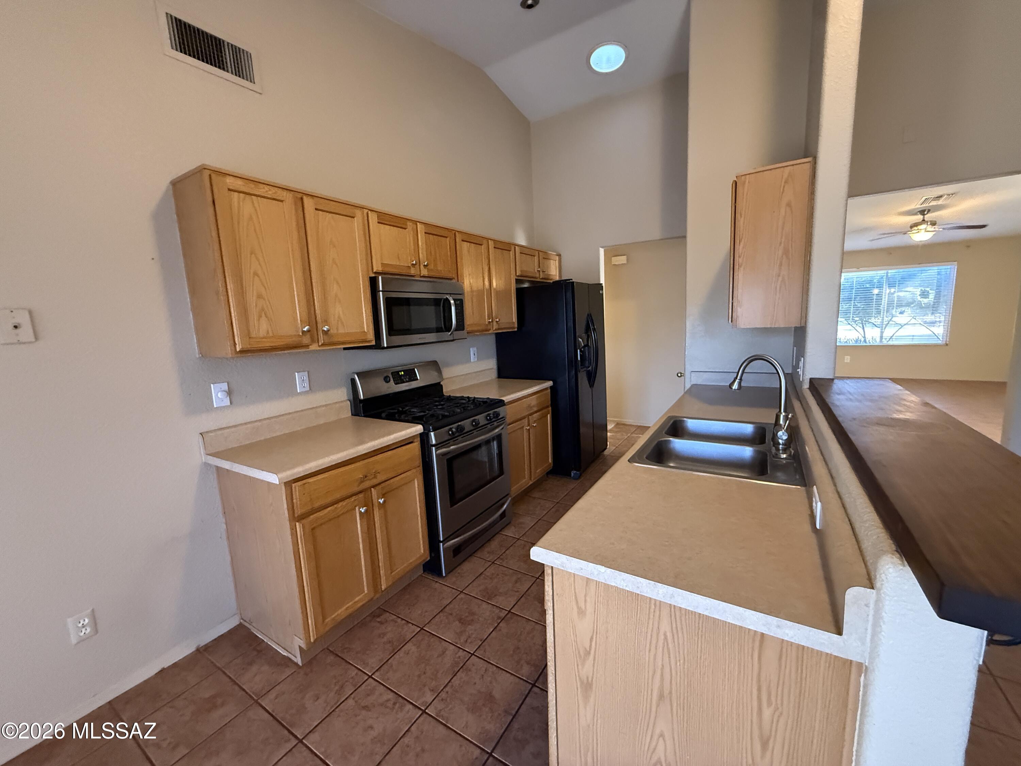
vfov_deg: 85.7
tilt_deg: -6.6
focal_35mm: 14
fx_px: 413
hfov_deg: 102.1
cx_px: 510
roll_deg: +2.6
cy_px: 383
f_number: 2.2
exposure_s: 1/60
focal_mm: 2.22
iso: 800
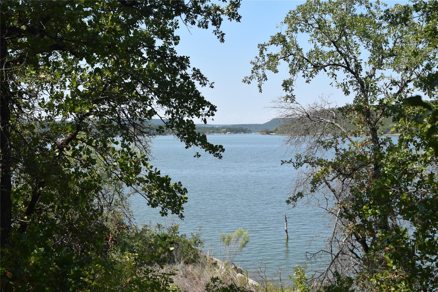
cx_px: 219
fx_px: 547
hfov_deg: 43.6
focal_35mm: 45
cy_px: 146
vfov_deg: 29.9
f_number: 10
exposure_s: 1/400
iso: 200
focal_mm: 30
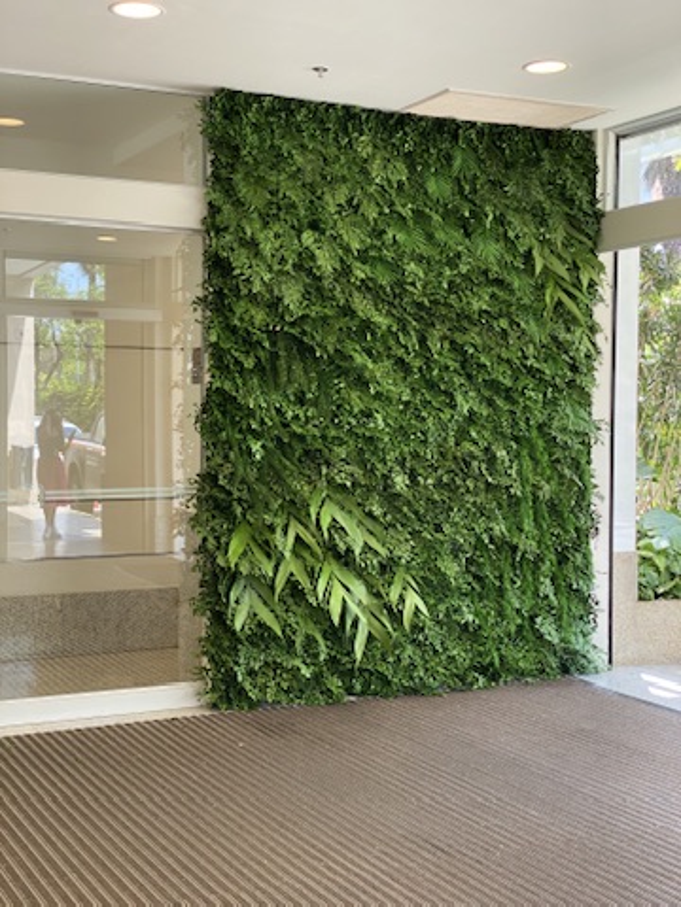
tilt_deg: -1.3
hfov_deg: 28.0
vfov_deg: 36.8
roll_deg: -0.6
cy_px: 454
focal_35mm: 52
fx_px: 1364
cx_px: 340
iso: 40
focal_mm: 6
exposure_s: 1/122
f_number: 2
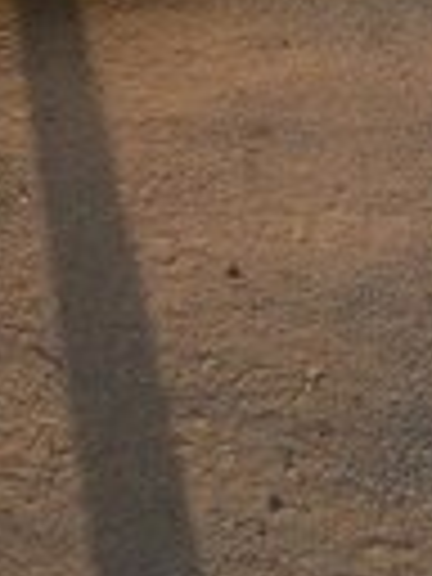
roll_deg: -4.5
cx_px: -104
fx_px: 1864
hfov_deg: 12.9
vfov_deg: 16.3
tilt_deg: -13.9
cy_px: -243
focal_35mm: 112
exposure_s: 1/760
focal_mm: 4.15
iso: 32
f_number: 2.2
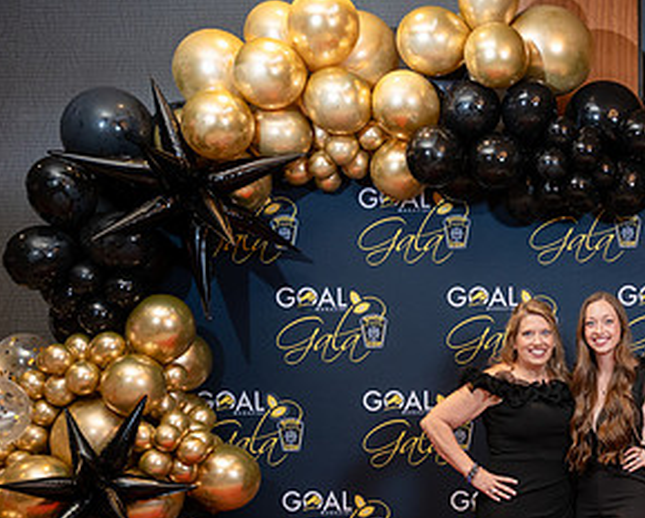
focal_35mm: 58
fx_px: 1109
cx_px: 585
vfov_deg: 25.9
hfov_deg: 30.9
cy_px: 394
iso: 1000
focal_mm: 30.5
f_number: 2.8
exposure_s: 1/160
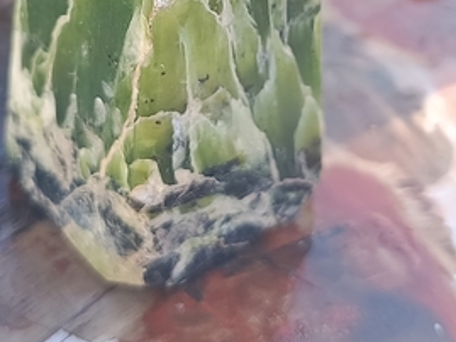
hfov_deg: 20.0
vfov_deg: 14.3
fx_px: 1292
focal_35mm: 98
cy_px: -137
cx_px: 209
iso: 189
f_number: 1.7
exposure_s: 1/100
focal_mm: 5.24
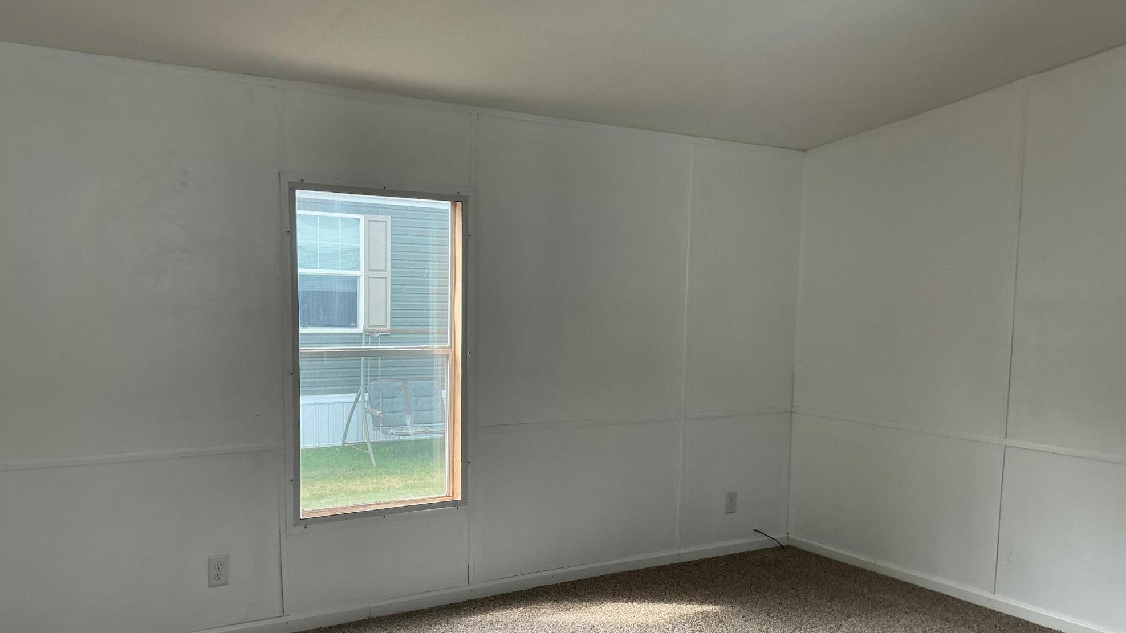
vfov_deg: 36.5
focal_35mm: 32
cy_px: 382
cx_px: 556
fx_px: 955
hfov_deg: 61.0
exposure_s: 1/120
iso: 32
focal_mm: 3
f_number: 1.8
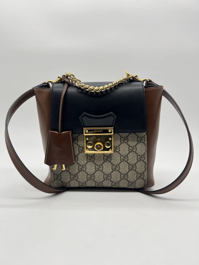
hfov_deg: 53.1
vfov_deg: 67.3
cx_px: 100
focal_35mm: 26
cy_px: 132
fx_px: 199
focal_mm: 5.7
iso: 40
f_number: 1.5
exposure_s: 1/195
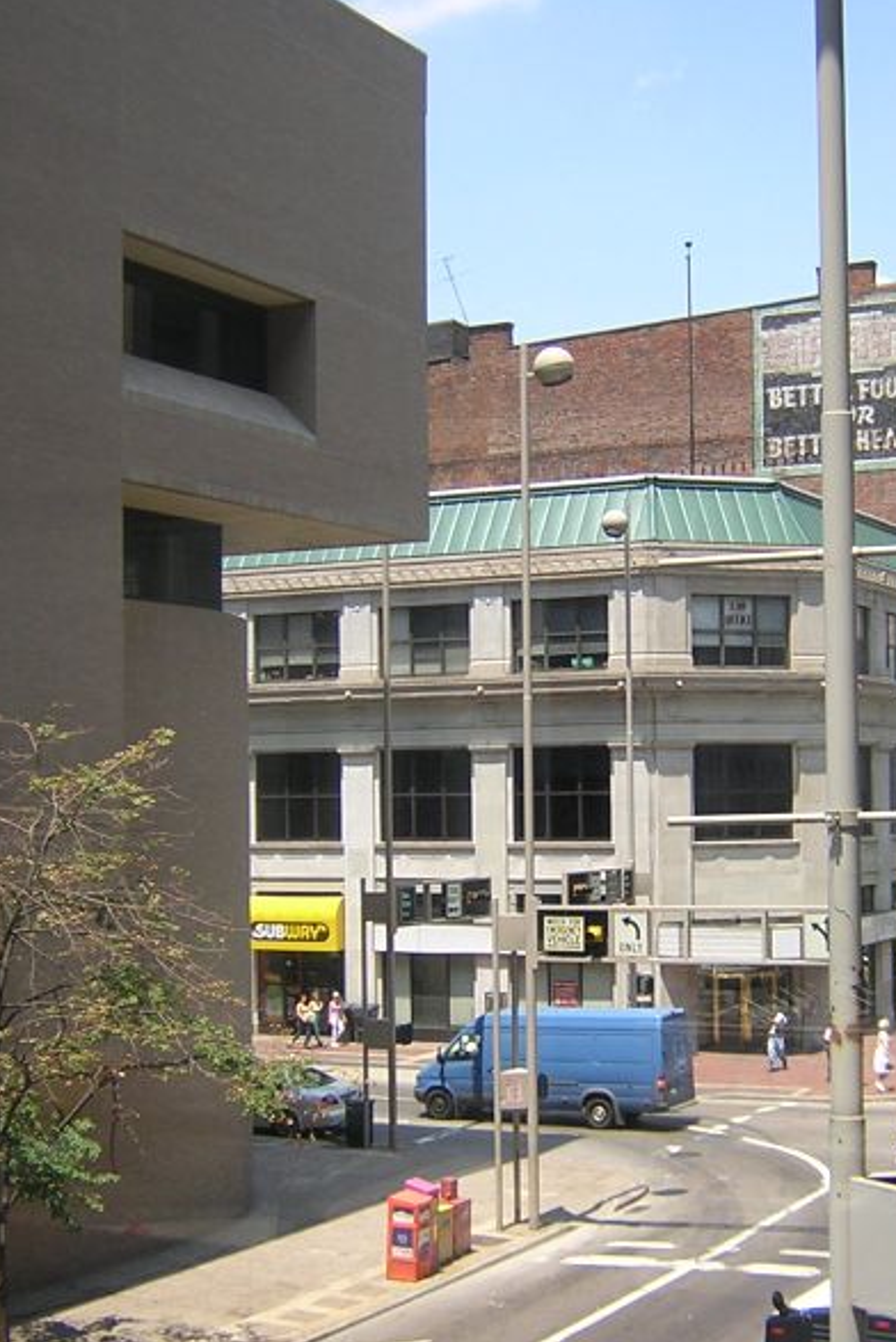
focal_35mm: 51
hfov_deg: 26.4
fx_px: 1902
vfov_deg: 38.9
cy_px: 677
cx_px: 560
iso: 100
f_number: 2.6
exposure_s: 1/310
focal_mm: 4.7
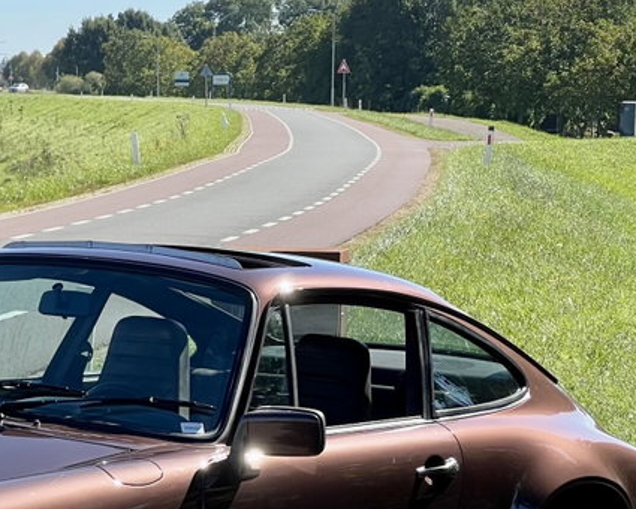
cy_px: 466
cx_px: 16
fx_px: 3407
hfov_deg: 10.6
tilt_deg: -5.8
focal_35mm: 181
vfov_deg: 8.5
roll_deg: +1.4
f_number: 2.8
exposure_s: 1/595
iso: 32
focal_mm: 9
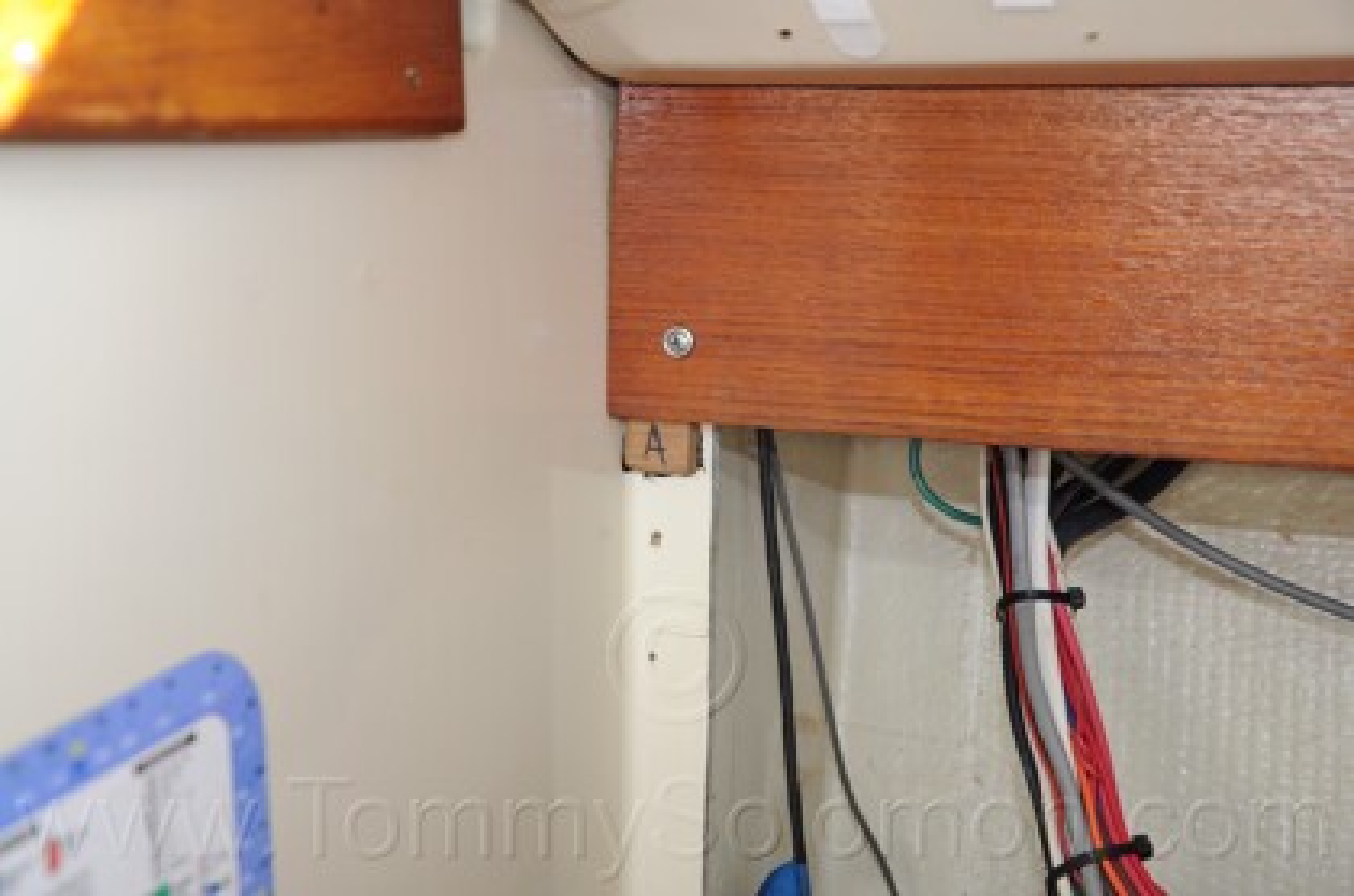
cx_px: 677
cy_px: 448
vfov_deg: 25.6
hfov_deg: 37.9
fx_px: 1970
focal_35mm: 52
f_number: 4.5
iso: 400
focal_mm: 35
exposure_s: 1/100
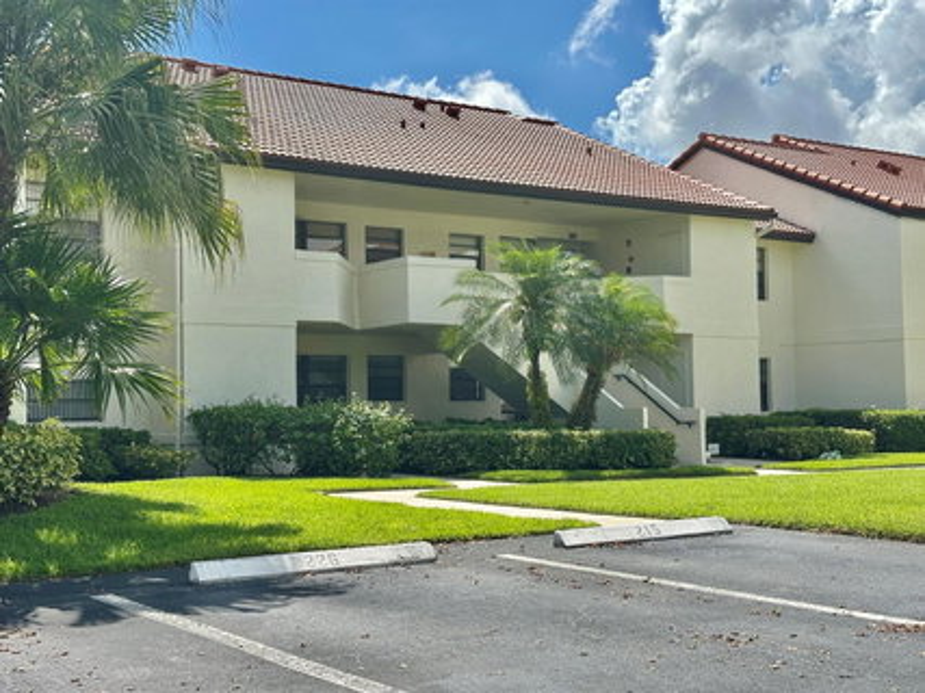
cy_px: 346
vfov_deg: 30.3
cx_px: 462
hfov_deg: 39.7
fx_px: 1282
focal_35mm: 48
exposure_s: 1/4016
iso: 64
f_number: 1.78
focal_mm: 6.86
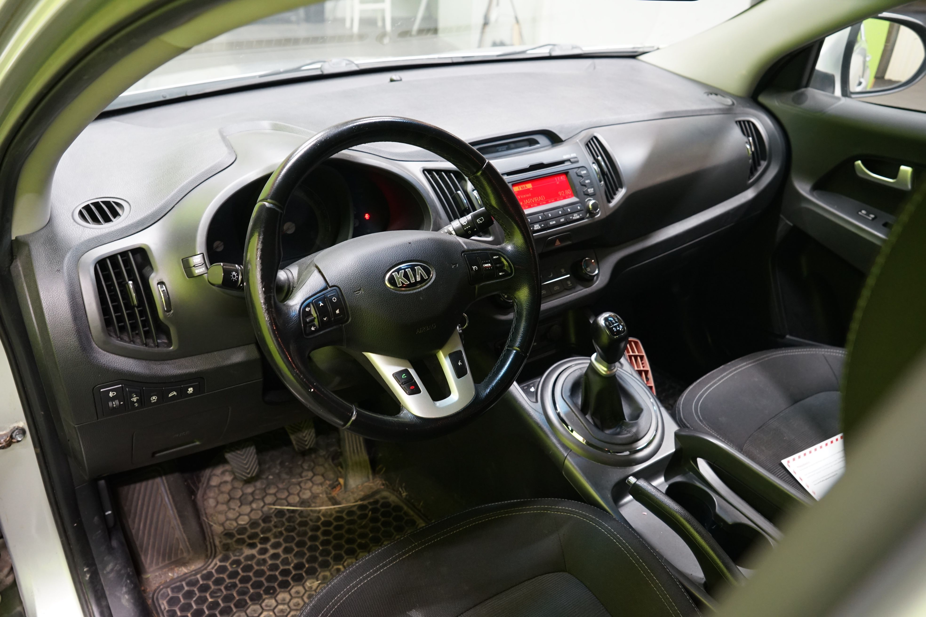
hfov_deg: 63.7
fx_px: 746
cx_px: 463
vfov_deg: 45.0
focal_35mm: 29
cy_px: 308
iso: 1600
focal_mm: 29
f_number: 5
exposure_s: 1/20
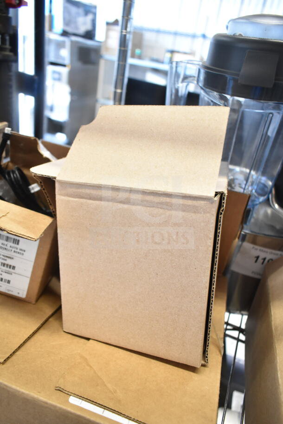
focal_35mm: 27
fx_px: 318
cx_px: 142
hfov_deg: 48.0
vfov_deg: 67.4
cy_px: 212
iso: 1600
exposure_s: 1/50
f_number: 3.5
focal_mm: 18
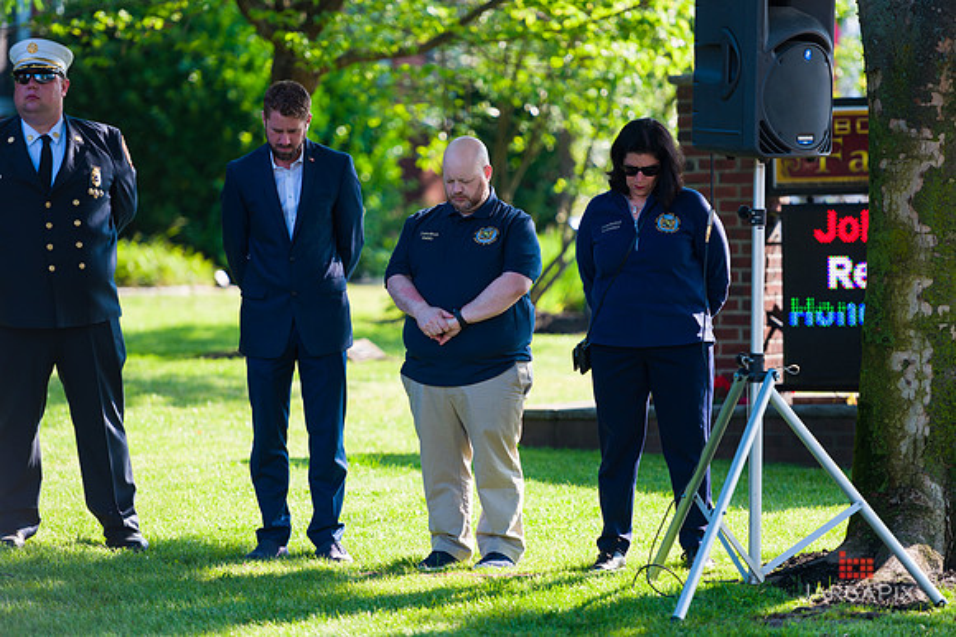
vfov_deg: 7.6
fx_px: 4777
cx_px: 478
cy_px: 318
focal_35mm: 180
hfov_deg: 11.4
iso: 200
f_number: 3.2
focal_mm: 180
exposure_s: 1/640
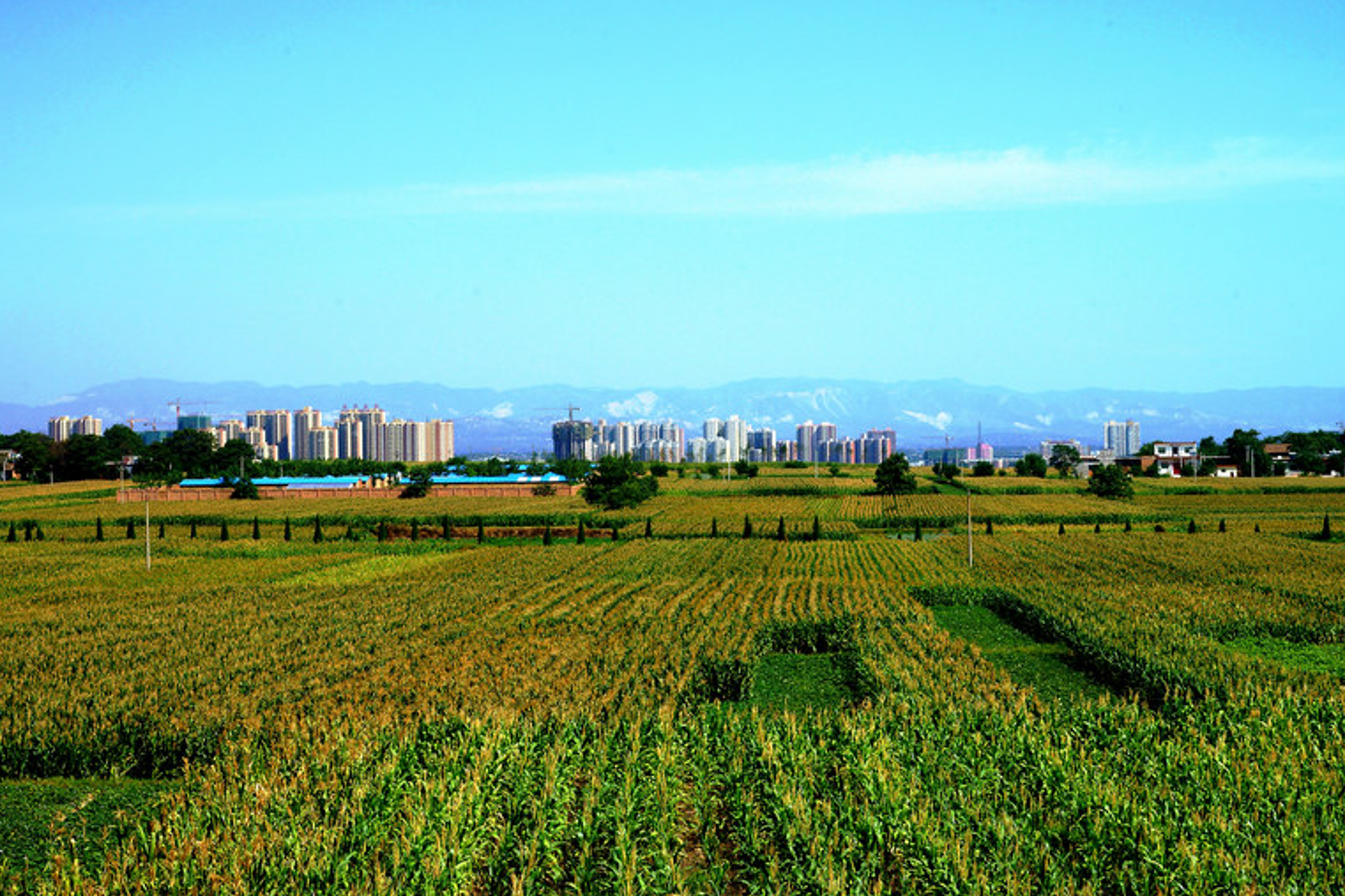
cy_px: 429
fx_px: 2652
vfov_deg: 19.2
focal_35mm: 71
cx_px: 661
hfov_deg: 28.5
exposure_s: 1/125
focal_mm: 60
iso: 160
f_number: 16
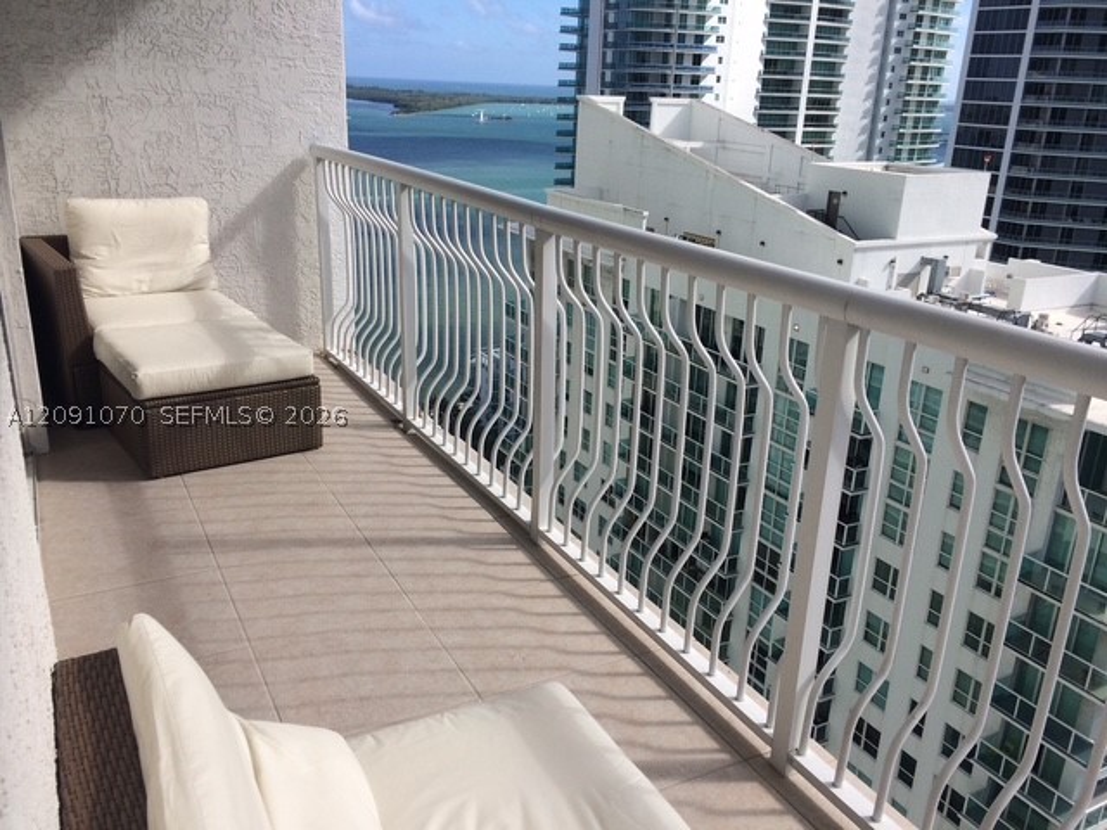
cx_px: 554
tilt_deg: -18.9
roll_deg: -2.0
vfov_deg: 48.2
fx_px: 927
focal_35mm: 29
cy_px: 415
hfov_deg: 61.7
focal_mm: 4.15
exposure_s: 1/2415
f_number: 2.2
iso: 32
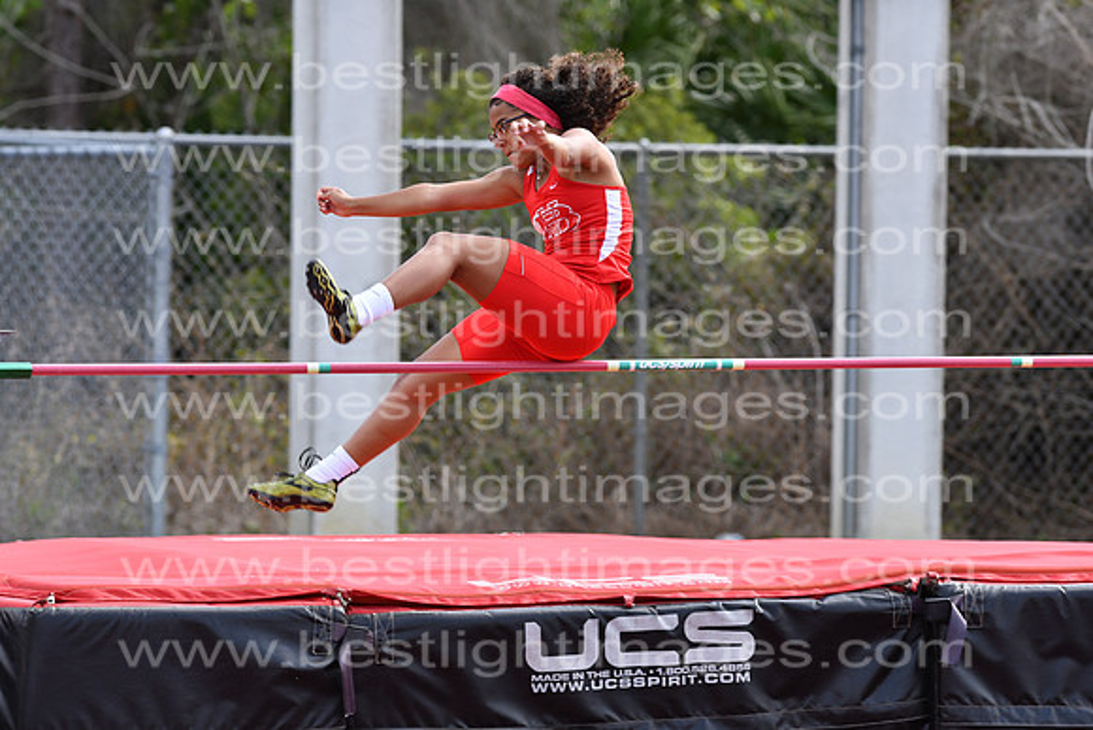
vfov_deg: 3.1
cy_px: 365
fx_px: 13665
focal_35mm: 450
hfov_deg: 4.6
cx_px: 546
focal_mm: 300
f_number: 5.6
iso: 400
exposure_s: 1/800
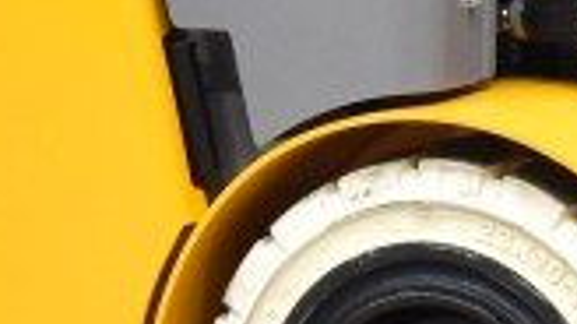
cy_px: -567
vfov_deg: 3.3
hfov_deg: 6.0
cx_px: 486
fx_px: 5456
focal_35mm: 357
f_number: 6.3
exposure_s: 1/30
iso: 1600
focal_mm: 31
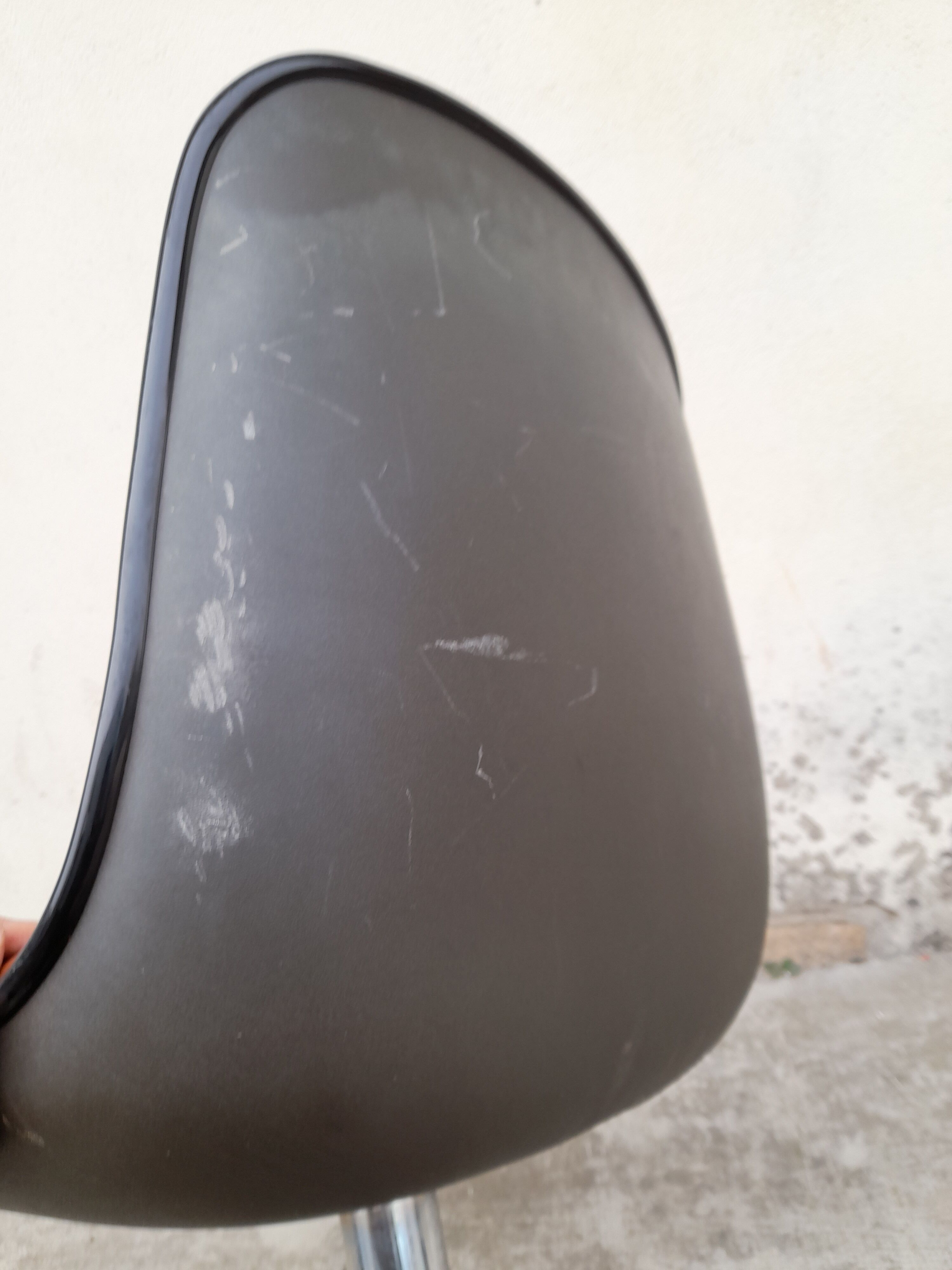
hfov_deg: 54.9
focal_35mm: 25
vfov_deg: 69.4
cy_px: 635
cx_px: 476
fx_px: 917
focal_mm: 4.6
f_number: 2
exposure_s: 1/50
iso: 20
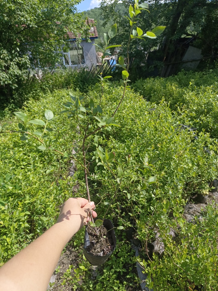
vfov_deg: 73.9
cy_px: 146
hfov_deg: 58.9
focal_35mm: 23
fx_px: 193
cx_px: 109
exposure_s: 1/535
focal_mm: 5.59
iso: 100
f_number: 1.88
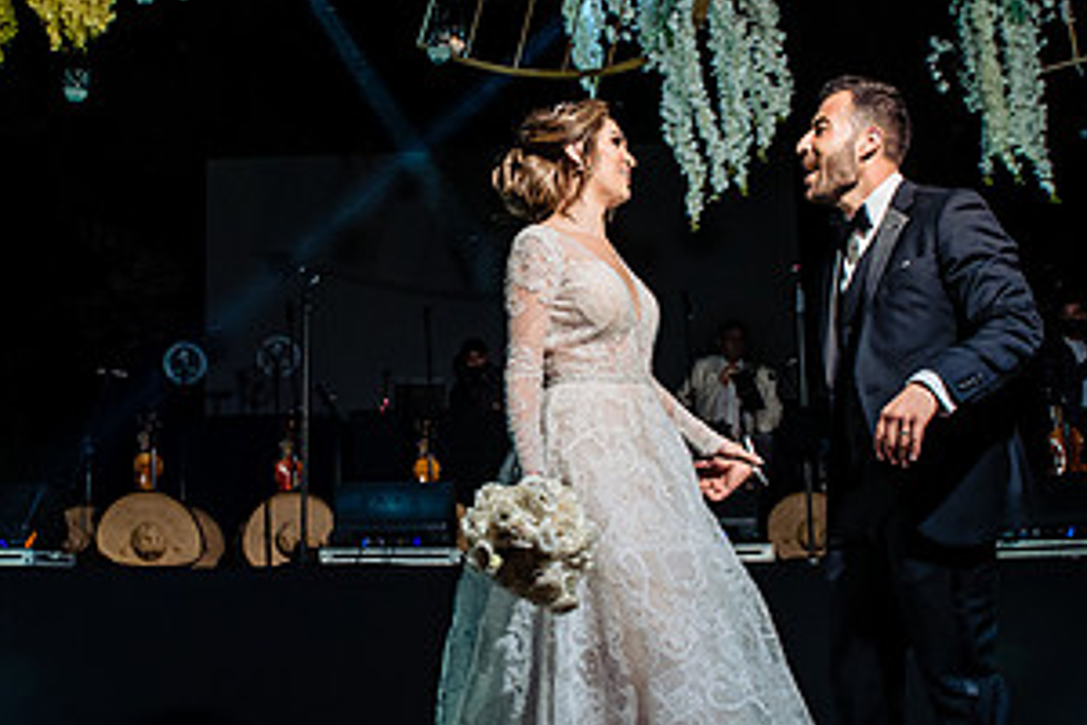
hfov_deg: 40.2
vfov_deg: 27.5
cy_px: 353
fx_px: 1479
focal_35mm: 49
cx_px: 431
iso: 2000
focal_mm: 24
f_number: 7.1
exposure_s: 1/60
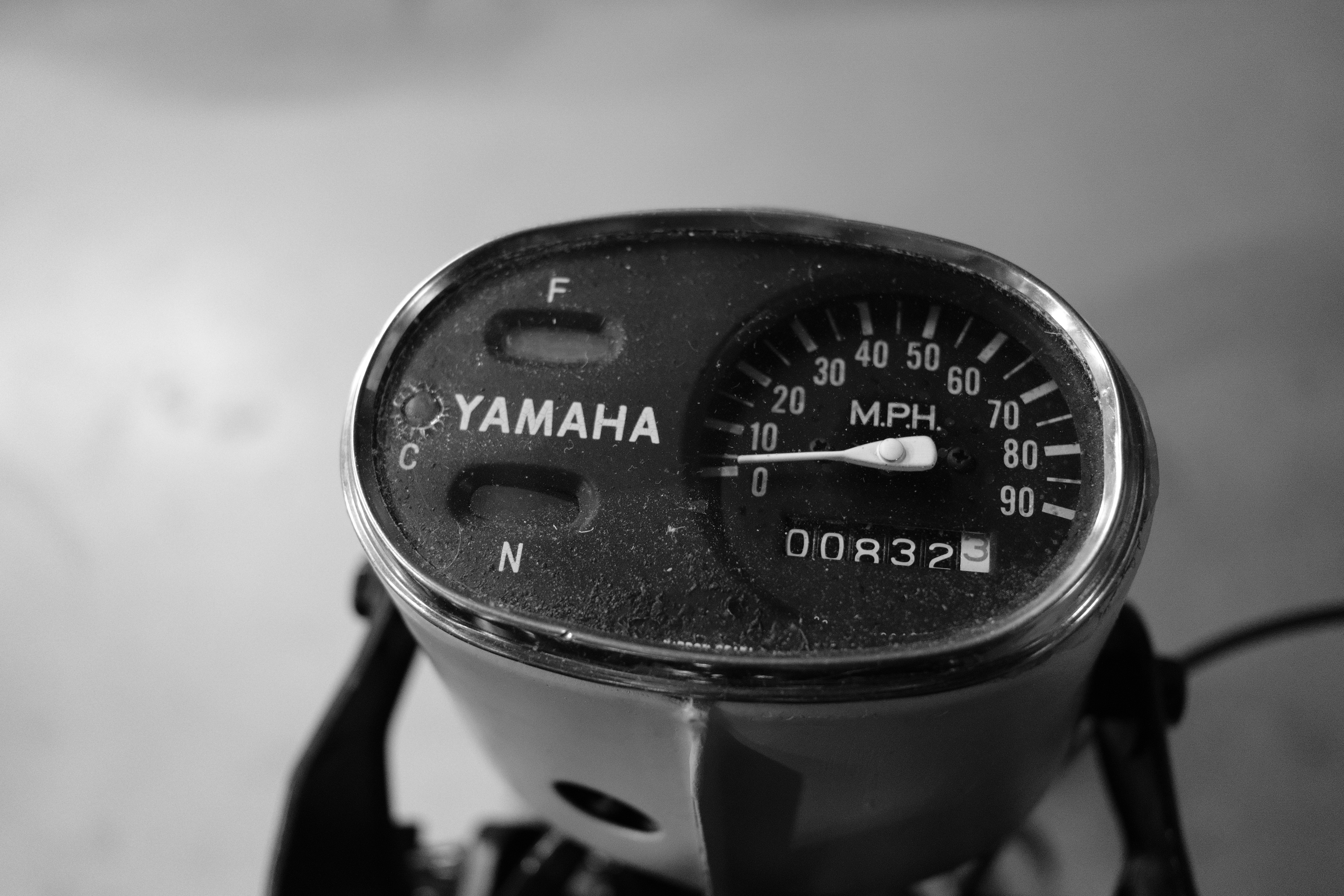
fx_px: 1307
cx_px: 672
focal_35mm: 35
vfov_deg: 37.9
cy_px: 448
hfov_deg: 54.4
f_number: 3.2
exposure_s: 1/80
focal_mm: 23
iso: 3200
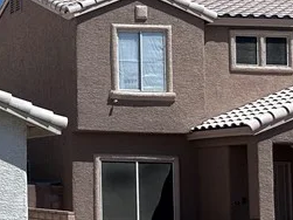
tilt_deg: +7.0
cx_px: -236
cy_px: 98
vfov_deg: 15.1
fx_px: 829
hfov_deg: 16.7
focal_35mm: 98
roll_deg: -1.2
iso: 80
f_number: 1.78
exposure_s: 1/9709
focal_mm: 6.86
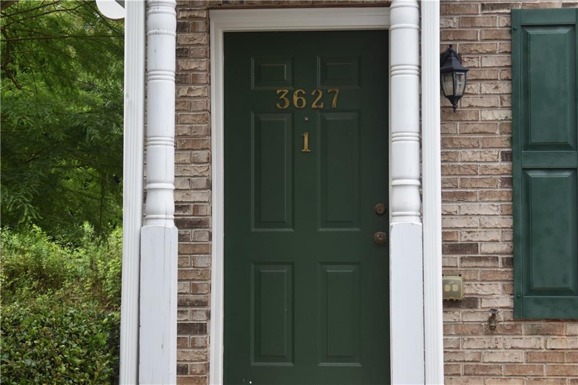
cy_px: 192
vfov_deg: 16.5
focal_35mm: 82
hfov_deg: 24.6
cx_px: 289
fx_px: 1324
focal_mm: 55
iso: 400
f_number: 5.6
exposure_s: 1/250
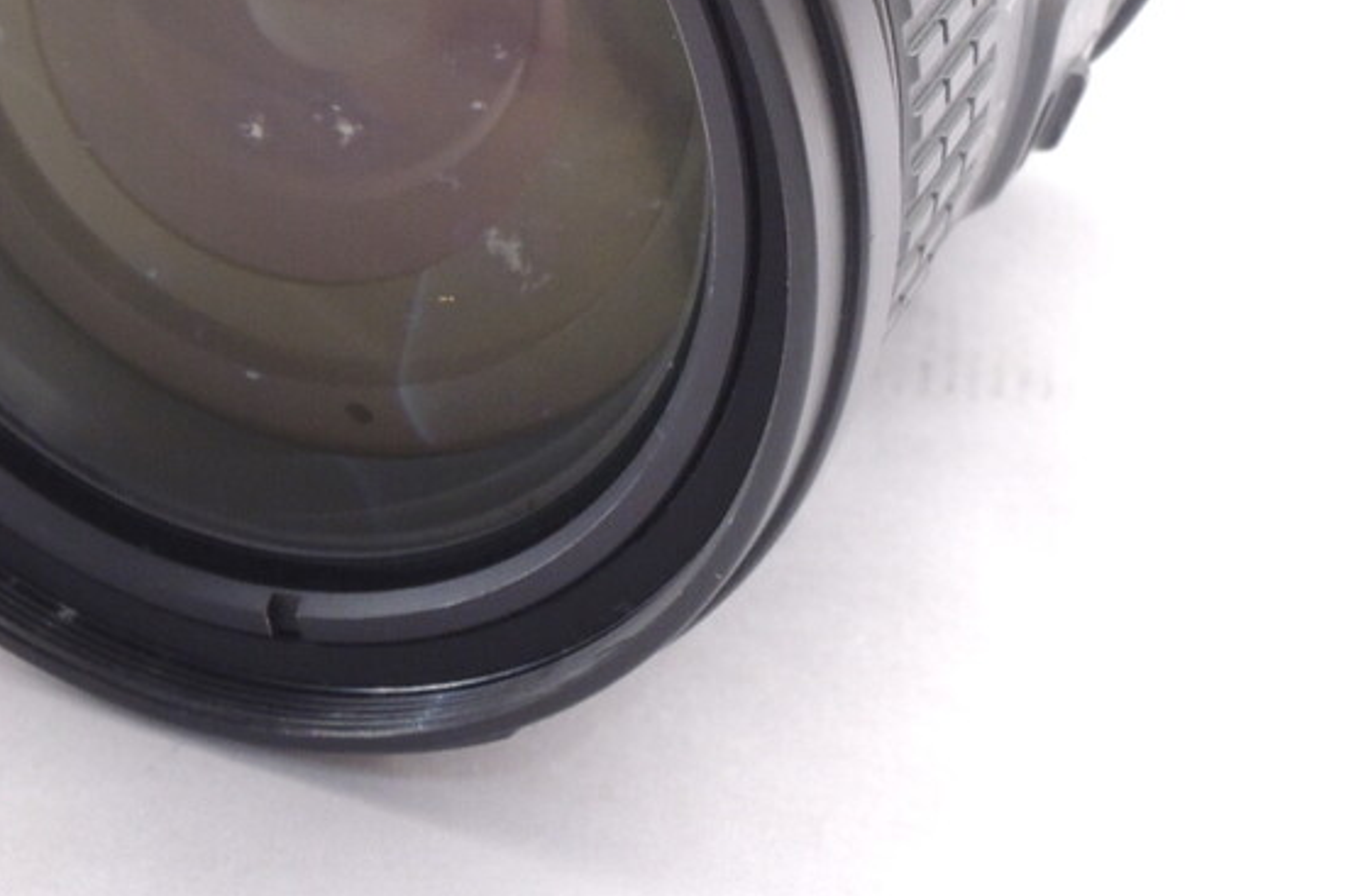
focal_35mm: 102
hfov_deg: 19.9
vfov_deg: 13.2
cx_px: 423
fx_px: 3812
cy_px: -34
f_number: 5
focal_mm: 8.1
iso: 400
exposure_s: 1/20
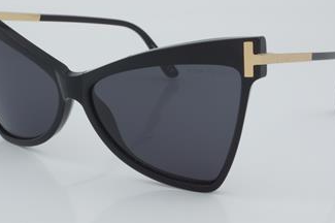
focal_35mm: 102
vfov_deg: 13.4
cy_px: 94
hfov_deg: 20.1
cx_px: 152
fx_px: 945
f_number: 32
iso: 100
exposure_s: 1/4
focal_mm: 55
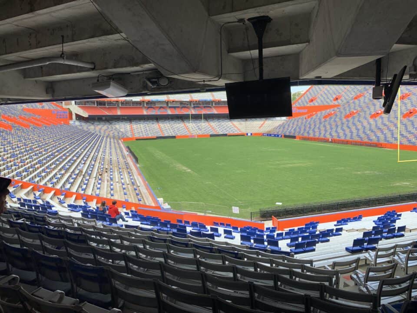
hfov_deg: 67.3
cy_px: 156
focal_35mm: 26
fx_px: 313
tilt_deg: -7.8
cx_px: 208
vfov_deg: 53.1
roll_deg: +3.0
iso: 25
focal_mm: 4.25
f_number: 1.8
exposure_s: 1/555
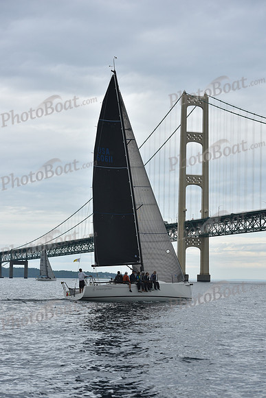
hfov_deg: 14.9
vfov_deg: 22.1
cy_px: 199
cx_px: 133
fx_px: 1019
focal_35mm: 92
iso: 250
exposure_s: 1/800
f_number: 7.1
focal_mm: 92
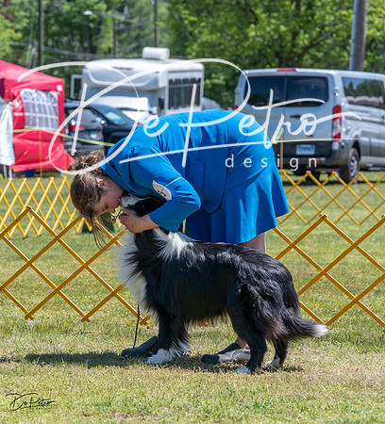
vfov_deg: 9.2
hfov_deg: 8.3
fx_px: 2648
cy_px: 217
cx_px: 187
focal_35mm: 200
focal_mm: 133
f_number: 7.1
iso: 800
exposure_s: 1/1600
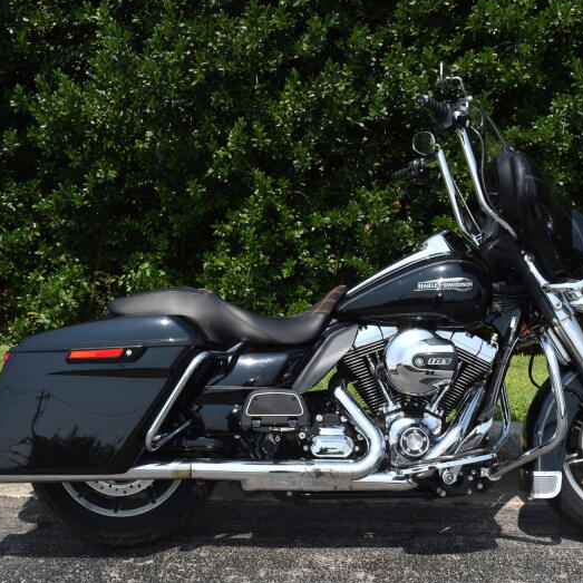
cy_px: 288
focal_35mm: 53
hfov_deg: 32.3
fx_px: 1003
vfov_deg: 32.4
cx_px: 339
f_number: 14
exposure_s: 1/200
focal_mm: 27
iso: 100
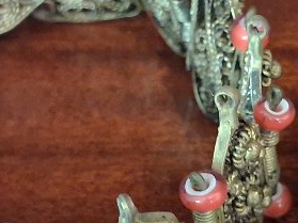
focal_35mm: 116
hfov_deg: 16.8
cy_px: 99
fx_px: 998
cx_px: 254
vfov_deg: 12.8
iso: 1000
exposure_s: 1/20
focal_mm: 4
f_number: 1.8
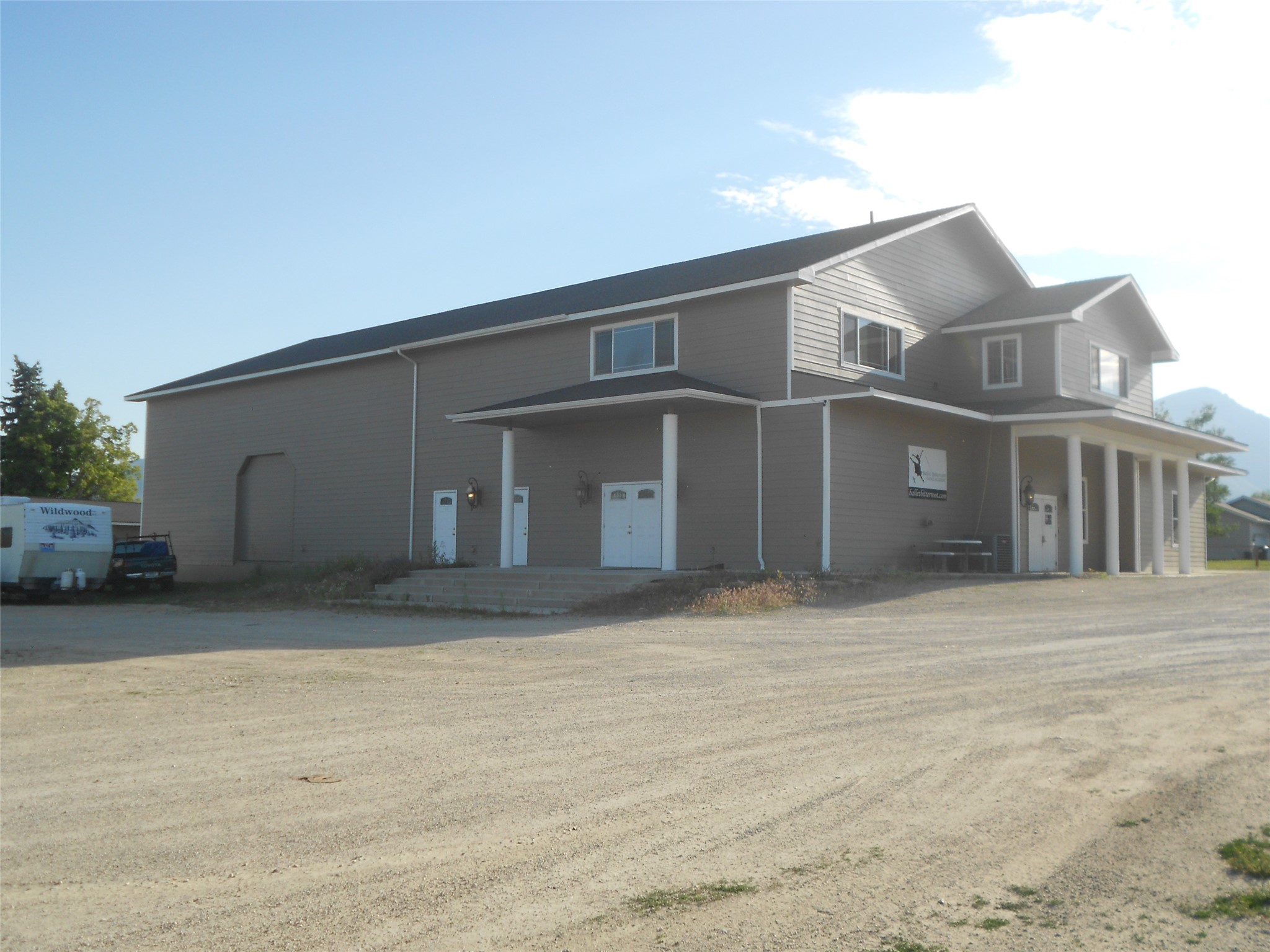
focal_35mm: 32
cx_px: 635
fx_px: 1174
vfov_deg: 44.2
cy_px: 476
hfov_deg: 56.8
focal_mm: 5.8
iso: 80
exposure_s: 1/500
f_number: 3.6
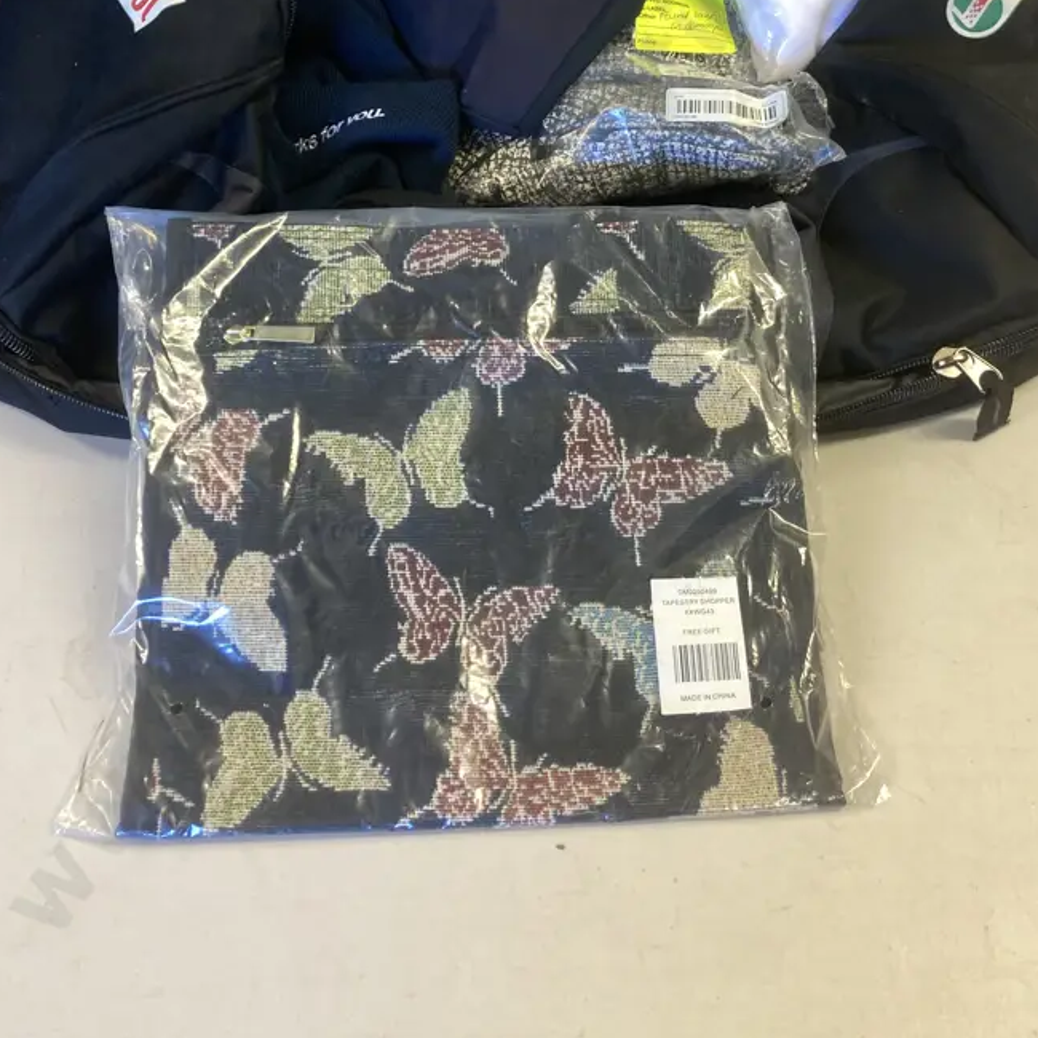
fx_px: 1323
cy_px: 273
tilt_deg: -49.1
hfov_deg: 42.8
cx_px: 519
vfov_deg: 41.7
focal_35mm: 39
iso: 80
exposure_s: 1/50
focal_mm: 3.99
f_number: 1.8
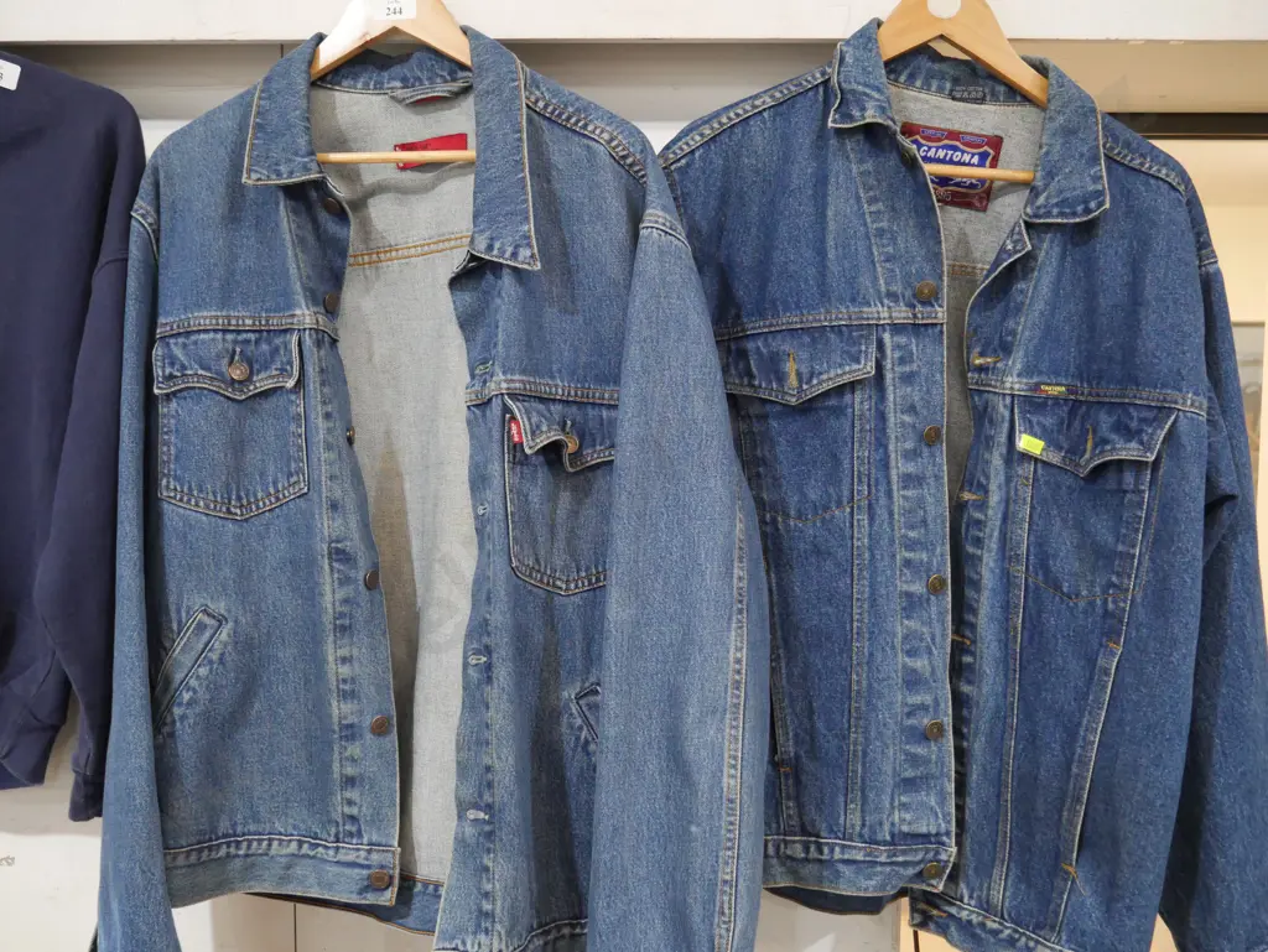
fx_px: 1099
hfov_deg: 59.9
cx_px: 634
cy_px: 476
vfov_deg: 46.8
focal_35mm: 30
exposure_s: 1/60
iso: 1600
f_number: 3.6
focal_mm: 15
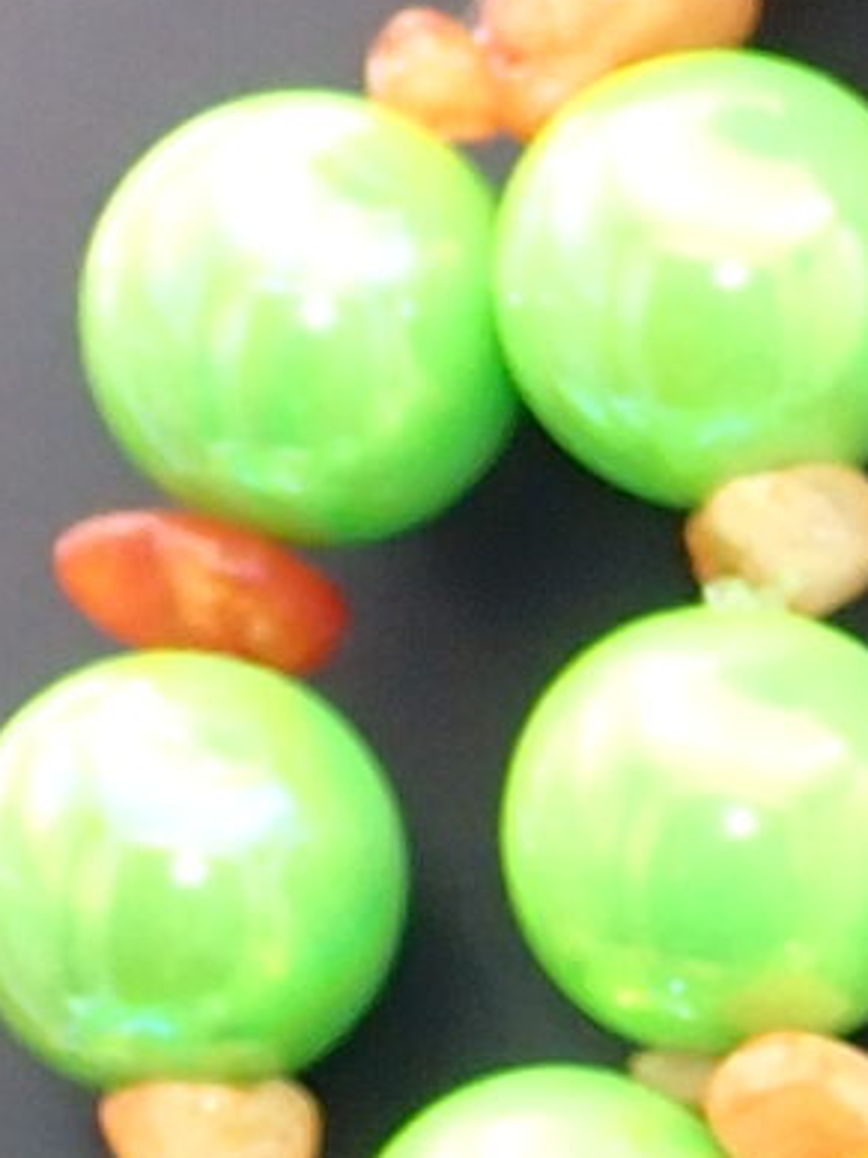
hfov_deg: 4.7
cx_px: 1834
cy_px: 1773
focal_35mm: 310
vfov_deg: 6.3
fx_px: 10364
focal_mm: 8.4
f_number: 3.1
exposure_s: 1/50
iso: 200
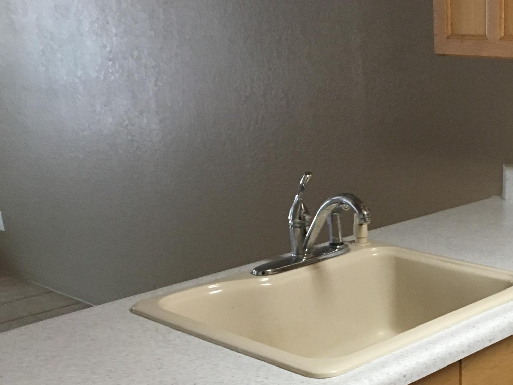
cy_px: 352
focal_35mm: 57
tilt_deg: -21.5
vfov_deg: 24.9
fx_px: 845
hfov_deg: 32.3
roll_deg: +1.1
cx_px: 448
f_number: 2.2
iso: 125
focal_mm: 4.15
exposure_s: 1/30
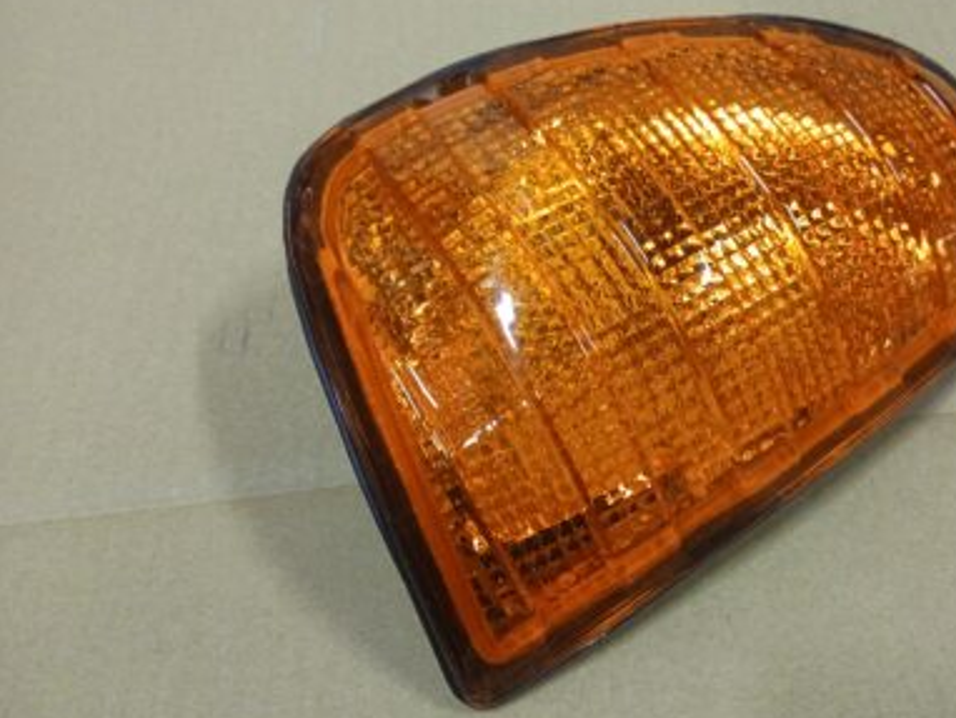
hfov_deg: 53.1
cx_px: 618
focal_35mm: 34
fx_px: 940
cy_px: 316
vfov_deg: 41.8
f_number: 1.8
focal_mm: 3.98
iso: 250
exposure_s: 1/25
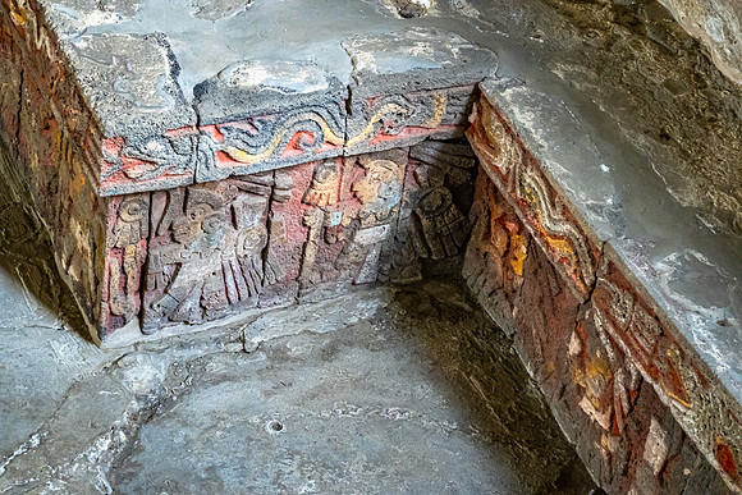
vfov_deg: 11.7
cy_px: 248
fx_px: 2412
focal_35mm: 117
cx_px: 371
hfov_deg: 17.5
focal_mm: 42.74
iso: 1000
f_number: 5.6
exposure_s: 1/30
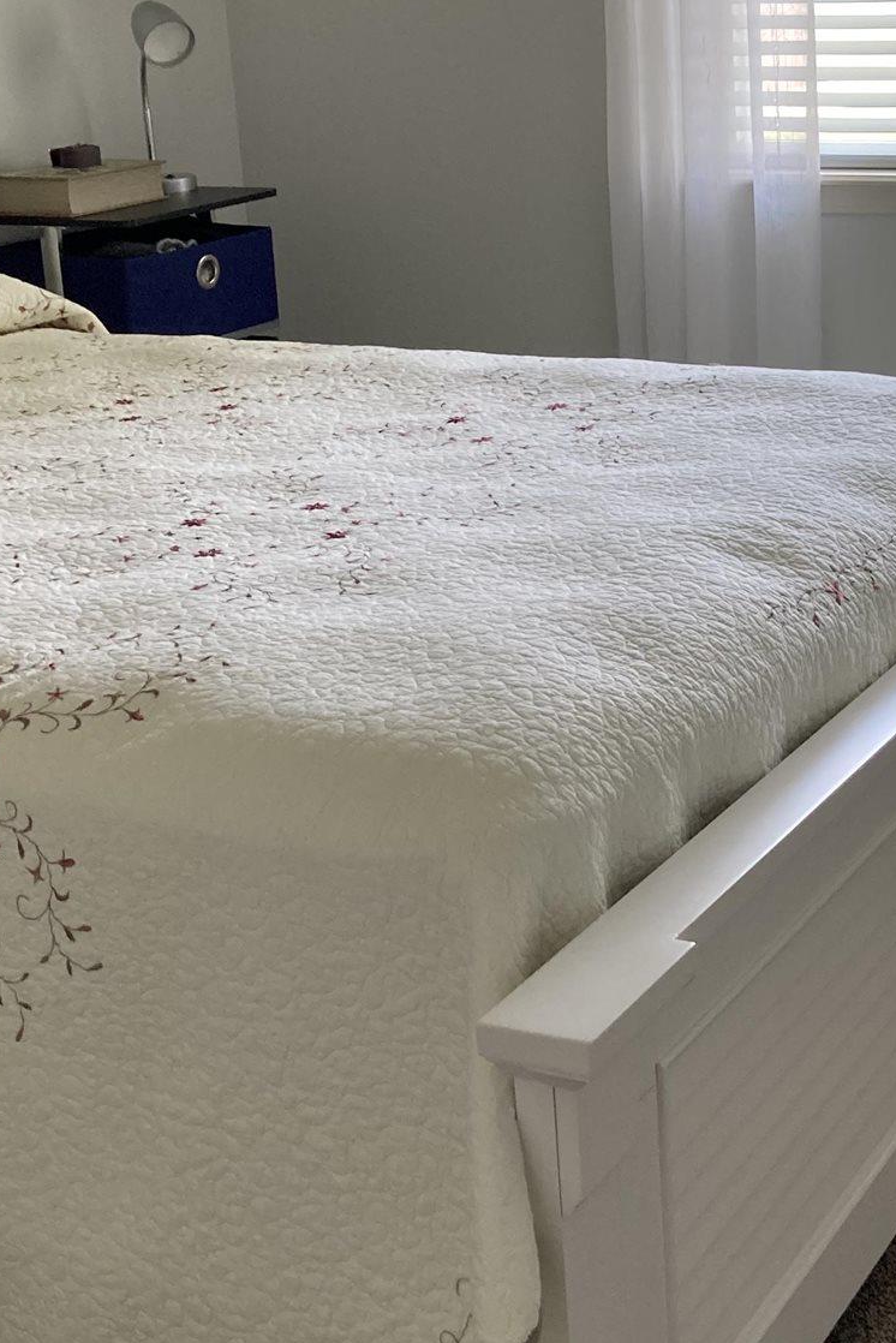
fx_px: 2238
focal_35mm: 60
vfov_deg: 33.3
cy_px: 567
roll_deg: +2.6
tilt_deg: -13.5
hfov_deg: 22.2
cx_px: 755
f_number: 1.8
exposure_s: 1/121
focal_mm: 3.99
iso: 80
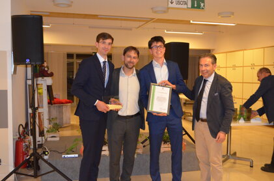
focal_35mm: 39
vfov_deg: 34.0
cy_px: 90
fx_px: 296
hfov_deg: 49.7
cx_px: 137
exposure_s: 1/60
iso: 2800
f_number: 4.2
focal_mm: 26
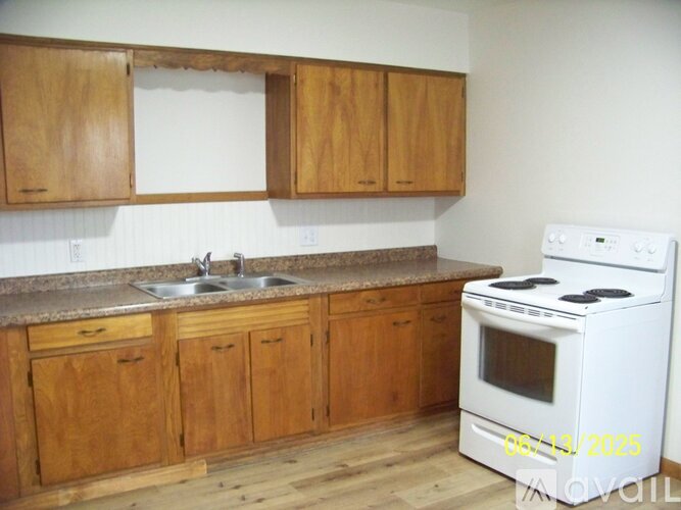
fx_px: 708
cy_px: 255
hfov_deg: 51.4
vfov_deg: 39.6
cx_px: 340
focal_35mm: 36
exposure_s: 1/30
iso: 704
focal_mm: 5.85
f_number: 2.8
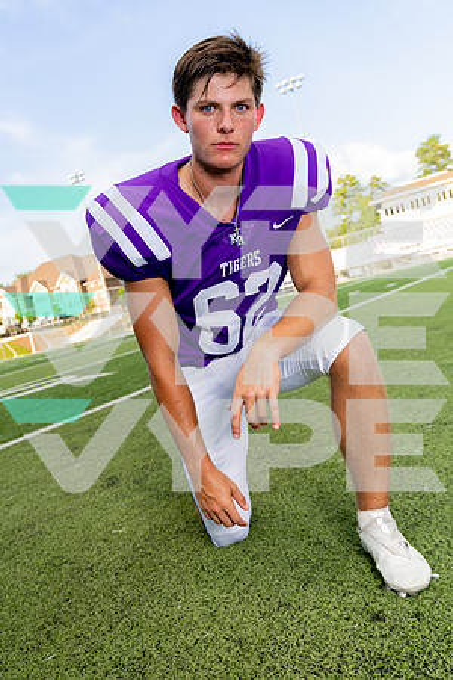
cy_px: 340
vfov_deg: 57.2
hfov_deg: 40.0
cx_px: 226
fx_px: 623
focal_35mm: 33
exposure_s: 1/200
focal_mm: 33
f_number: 5.6
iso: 200
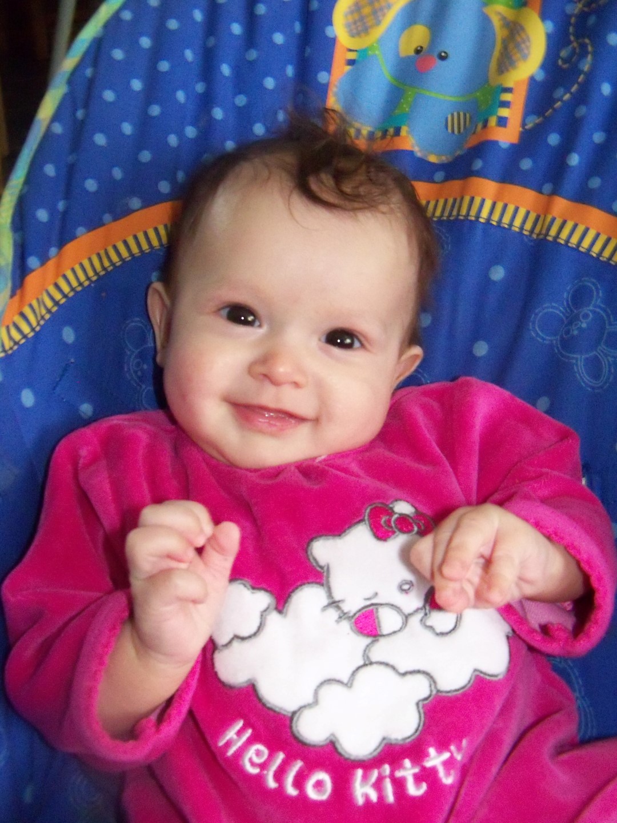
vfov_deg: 52.6
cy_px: 412
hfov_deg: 40.7
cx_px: 308
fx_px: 832
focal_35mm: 35
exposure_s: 1/40
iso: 800
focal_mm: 6.2
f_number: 6.2
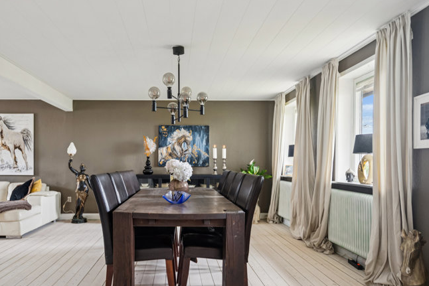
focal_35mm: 26
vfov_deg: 49.4
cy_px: 168
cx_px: 180
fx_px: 310
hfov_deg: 68.9
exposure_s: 1/5
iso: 400
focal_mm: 21
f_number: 4
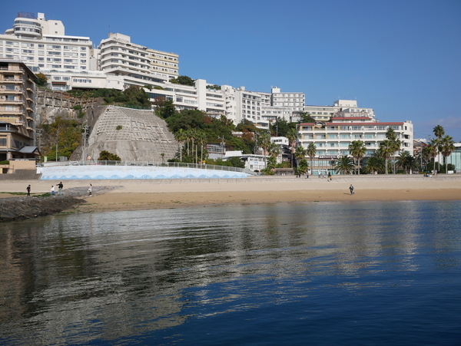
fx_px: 480
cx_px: 230
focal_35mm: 36
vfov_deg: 39.7
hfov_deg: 51.3
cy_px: 173
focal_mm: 18
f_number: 9
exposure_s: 1/640
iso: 200
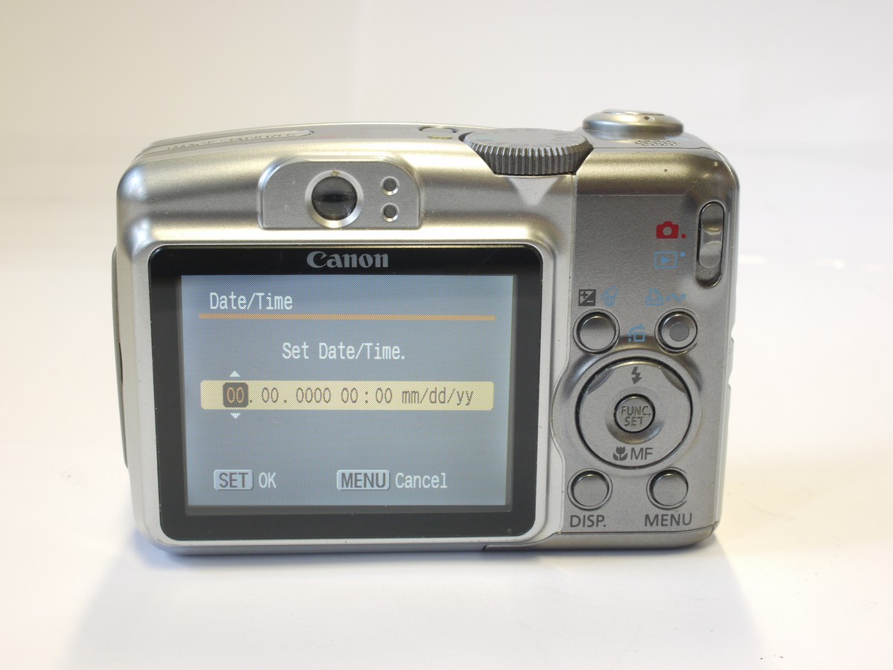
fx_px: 1548
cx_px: 446
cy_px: 335
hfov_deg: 32.2
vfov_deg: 24.4
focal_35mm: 60
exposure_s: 1/10
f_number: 10
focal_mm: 30
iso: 400
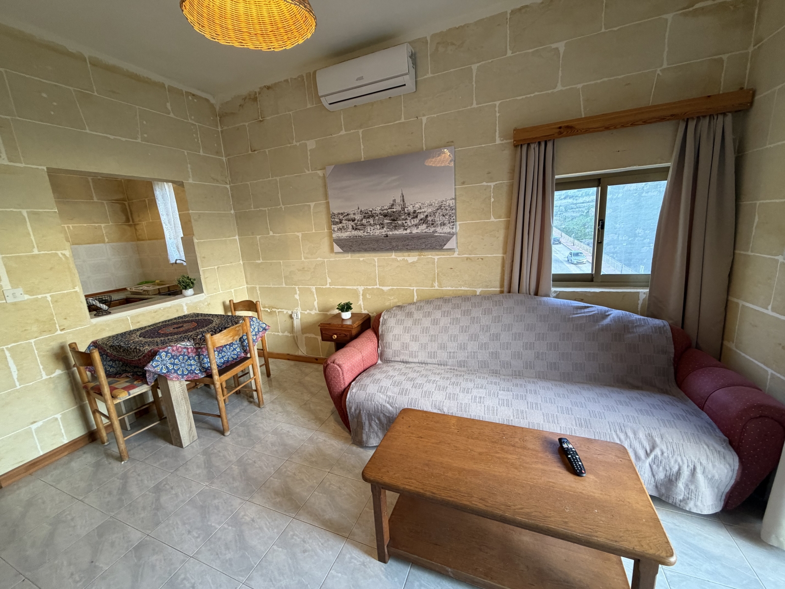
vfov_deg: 85.7
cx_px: 392
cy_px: 294
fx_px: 317
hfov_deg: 102.1
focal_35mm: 14
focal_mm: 2.22
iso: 200
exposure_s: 1/50
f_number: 2.2
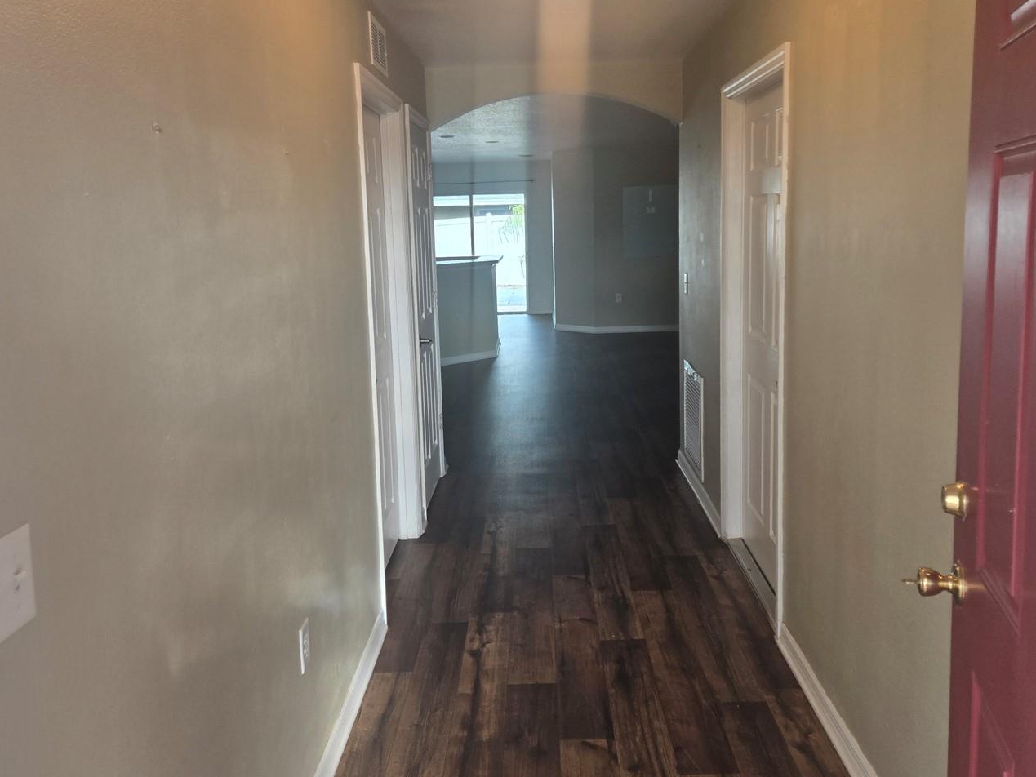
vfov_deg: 48.1
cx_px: 523
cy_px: 340
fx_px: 868
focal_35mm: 29
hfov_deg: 61.7
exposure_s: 1/120
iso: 64
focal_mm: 5.4
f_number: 1.8
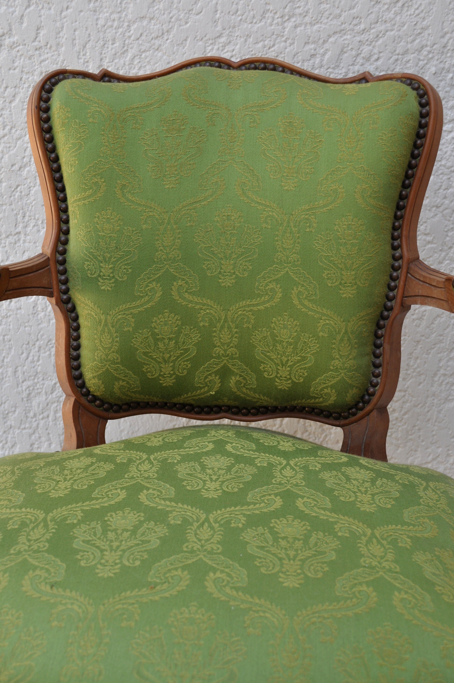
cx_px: 227
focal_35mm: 39
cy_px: 342
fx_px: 740
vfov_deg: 49.6
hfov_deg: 34.1
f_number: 5.6
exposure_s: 1/125
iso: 200
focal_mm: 26
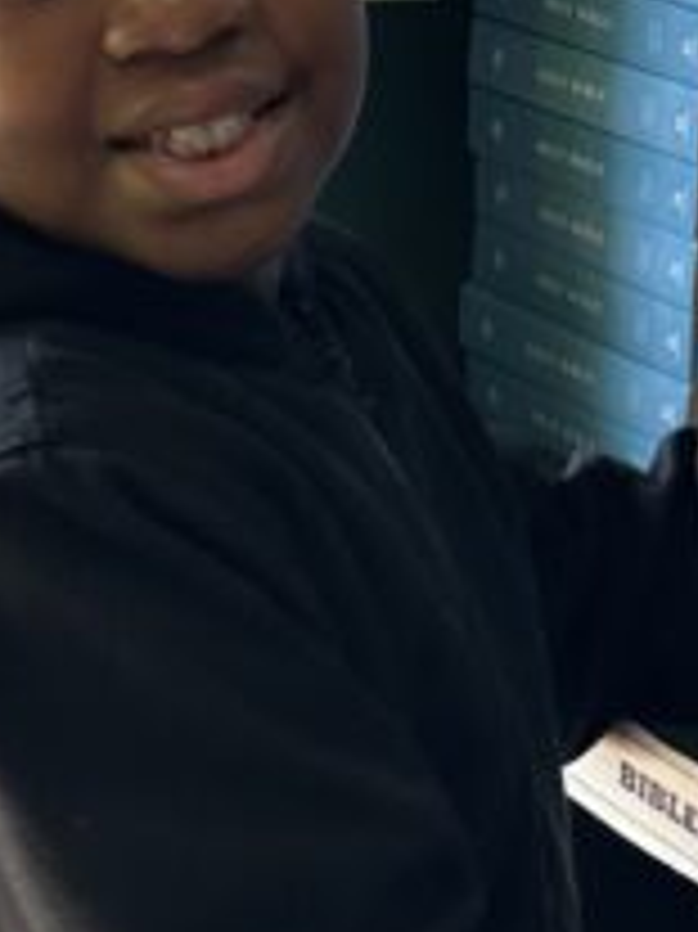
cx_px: 315
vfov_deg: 16.5
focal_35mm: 119
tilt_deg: -19.9
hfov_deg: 12.4
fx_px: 3203
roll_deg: -1.0
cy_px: 702
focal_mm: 6.86
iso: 80
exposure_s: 1/121
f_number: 1.78
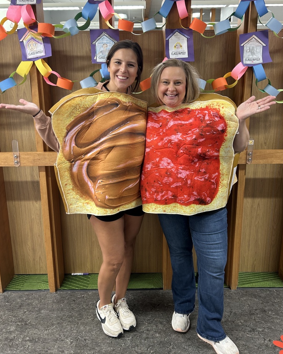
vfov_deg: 62.1
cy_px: 163
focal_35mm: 28
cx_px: 141
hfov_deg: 51.5
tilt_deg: -13.1
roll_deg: -0.1
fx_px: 293
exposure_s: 1/42
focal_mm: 5.7
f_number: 1.5
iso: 125
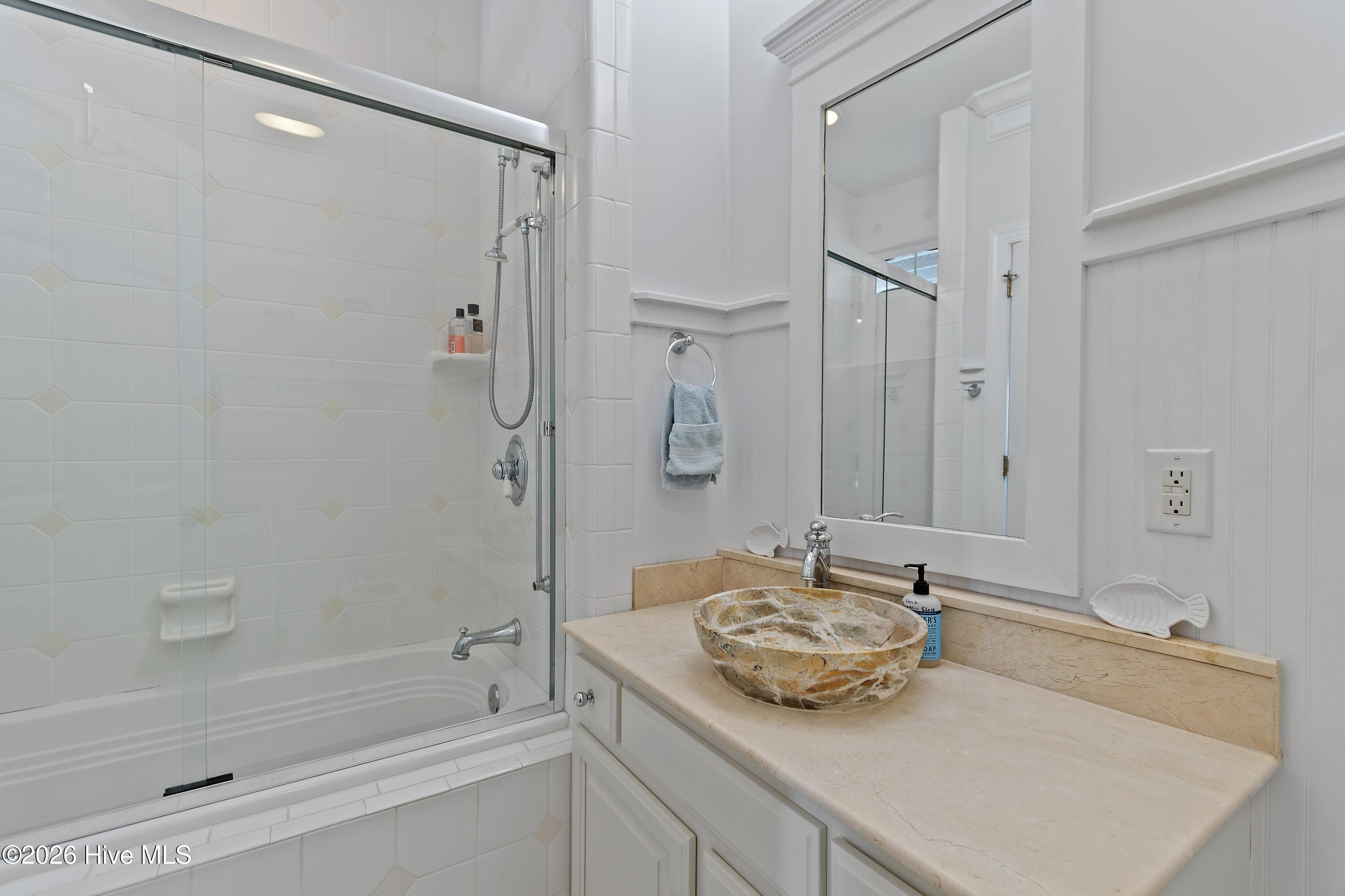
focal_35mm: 15
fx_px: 560
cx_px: 672
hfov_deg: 100.4
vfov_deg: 77.3
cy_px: 448
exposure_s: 1/4
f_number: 4.5
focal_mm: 10
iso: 100
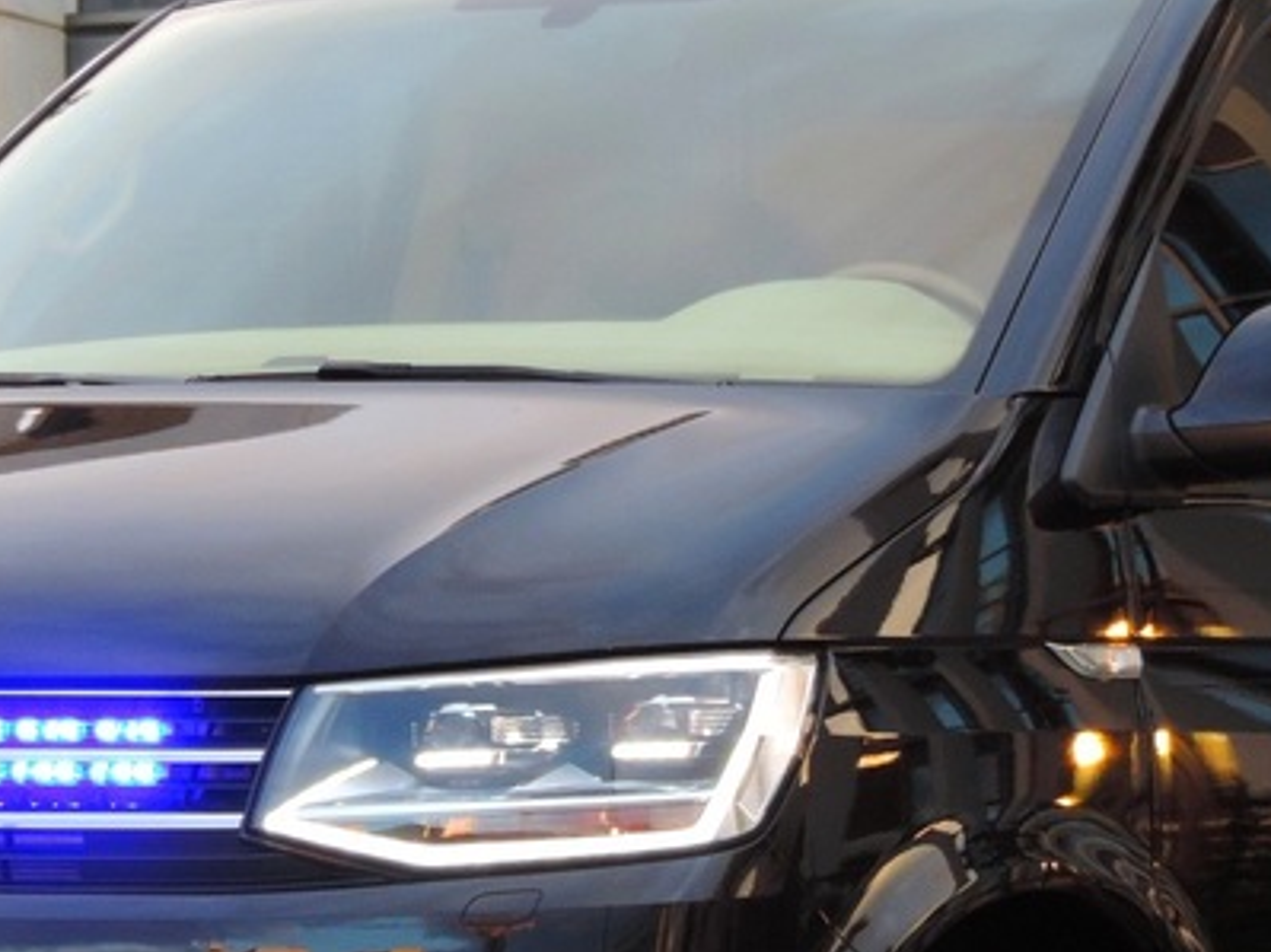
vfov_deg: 6.3
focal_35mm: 237
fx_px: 8699
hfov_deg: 8.3
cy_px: 657
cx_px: 344
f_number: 4.2
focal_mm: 18.7
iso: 400
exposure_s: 1/100
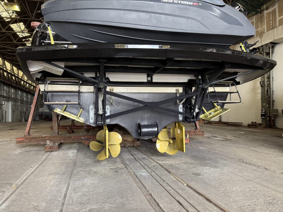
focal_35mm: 24
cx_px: 142
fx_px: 196
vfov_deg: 56.8
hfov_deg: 71.6
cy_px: 106
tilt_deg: +2.3
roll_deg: +0.5
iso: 200
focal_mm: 6.76
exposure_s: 1/97
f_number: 1.78
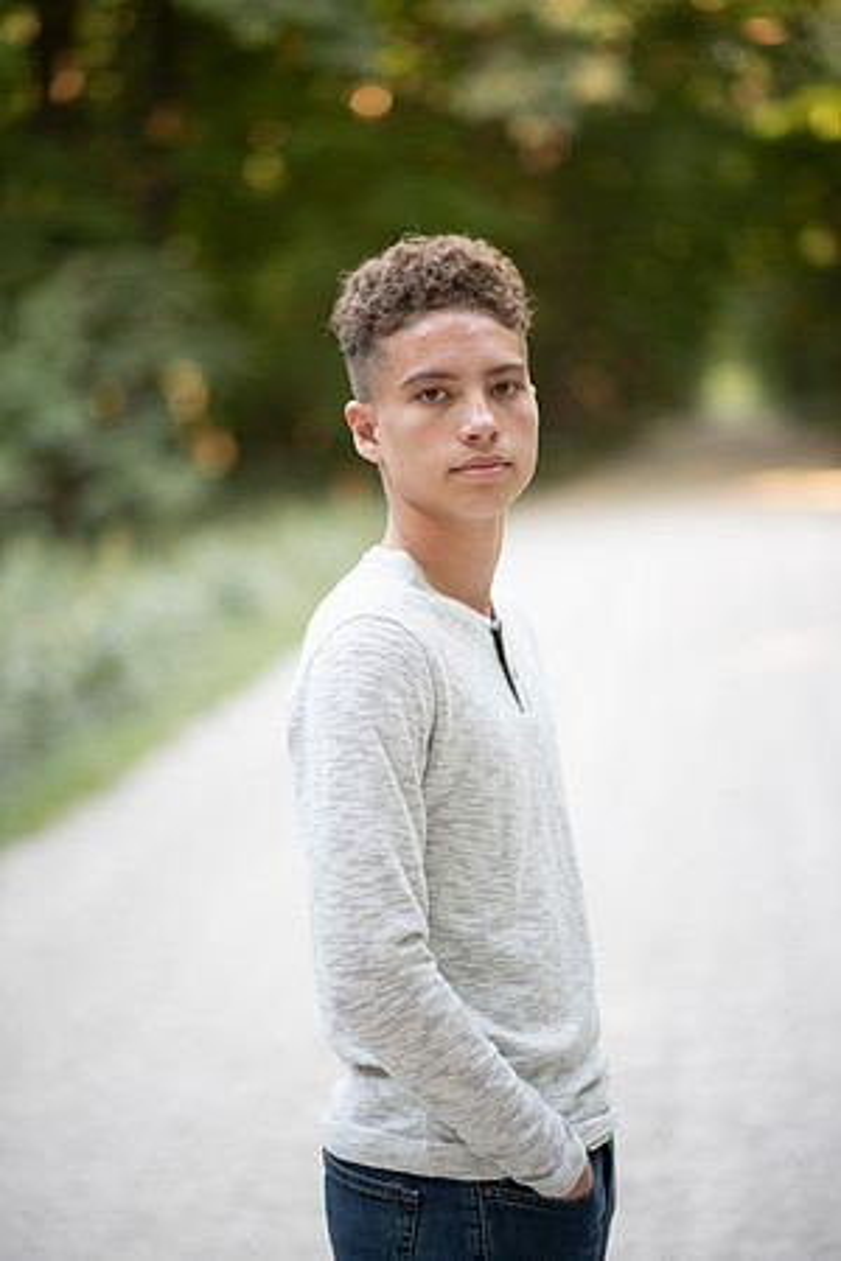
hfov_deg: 16.1
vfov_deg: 23.9
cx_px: 420
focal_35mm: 85
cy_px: 630
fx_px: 2978
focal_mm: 85
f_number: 1.8
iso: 250
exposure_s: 1/160
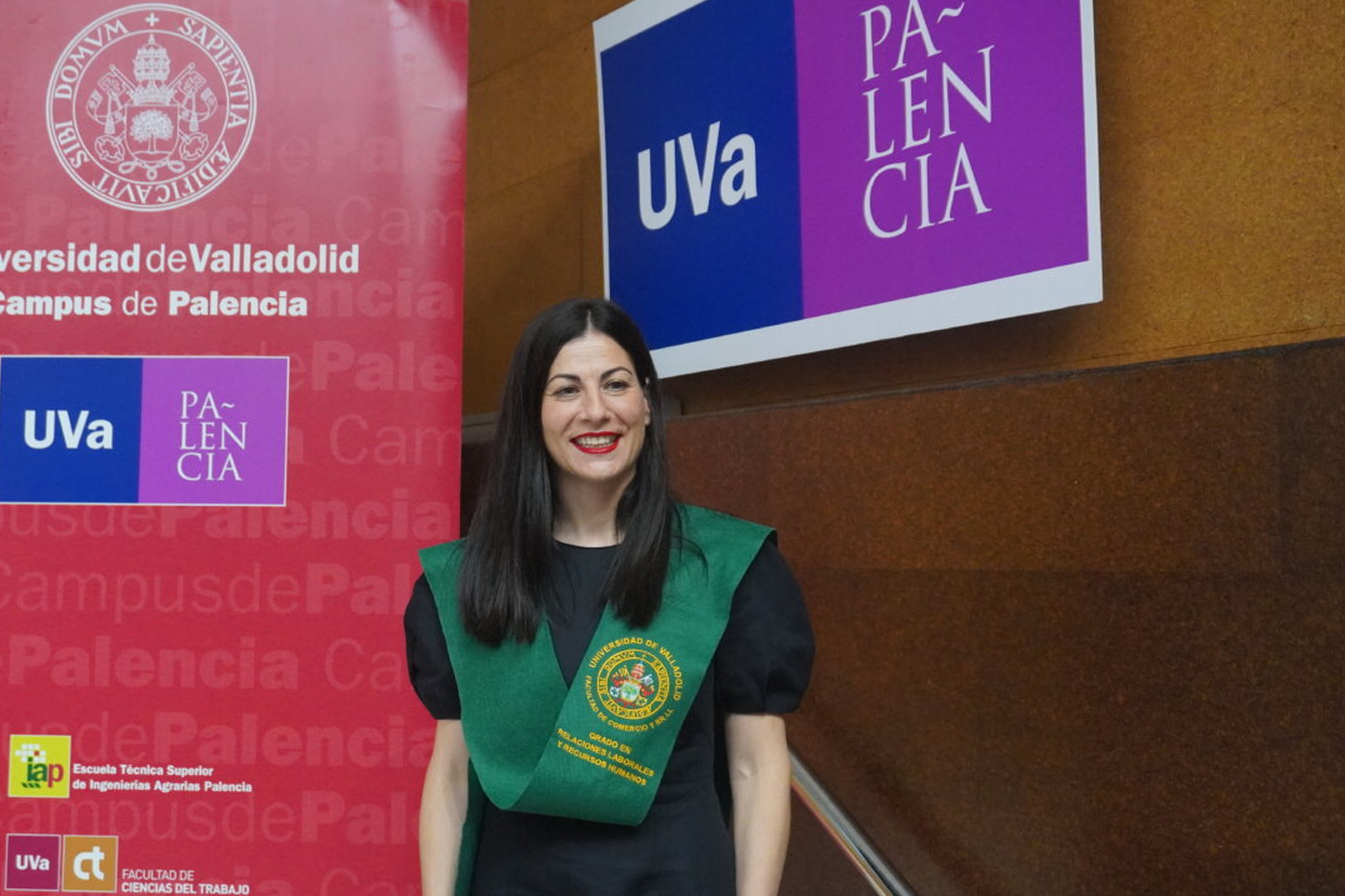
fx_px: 1666
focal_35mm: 45
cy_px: 441
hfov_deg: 43.8
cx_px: 566
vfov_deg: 30.1
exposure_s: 1/160
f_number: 4.5
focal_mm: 25
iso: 4000
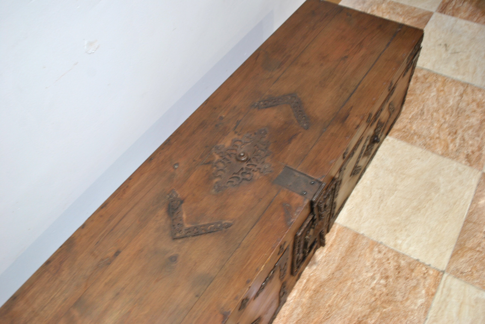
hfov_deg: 57.2
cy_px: 162
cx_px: 242
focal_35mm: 33
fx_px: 445
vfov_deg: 40.1
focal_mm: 22
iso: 200
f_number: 4
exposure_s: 1/5
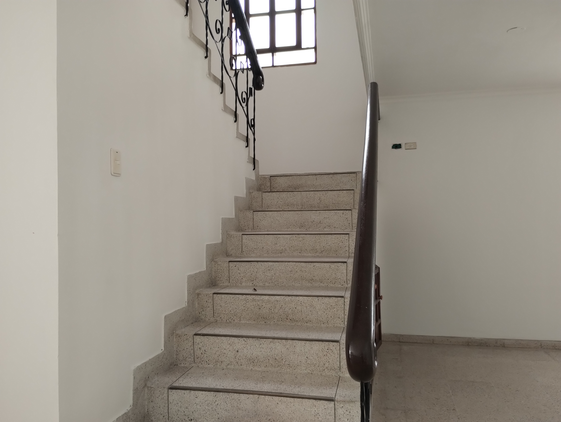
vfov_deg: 49.9
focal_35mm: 28
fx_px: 454
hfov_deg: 63.4
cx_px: 280
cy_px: 211
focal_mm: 4.27
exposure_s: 1/30
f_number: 1.8
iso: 347
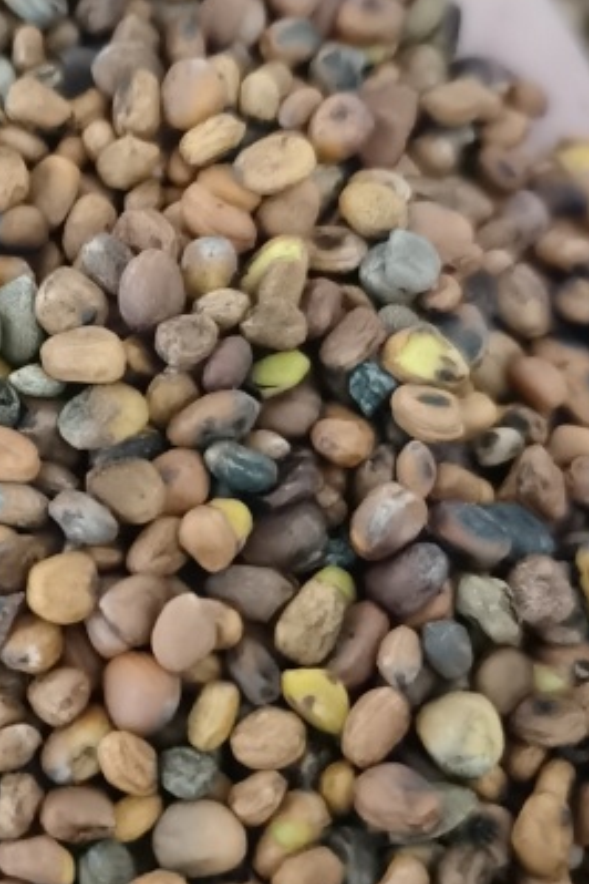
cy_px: 395
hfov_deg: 17.9
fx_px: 1840
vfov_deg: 27.0
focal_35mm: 75
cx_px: 73
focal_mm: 5.58
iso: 2500
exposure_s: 1/18
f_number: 1.8
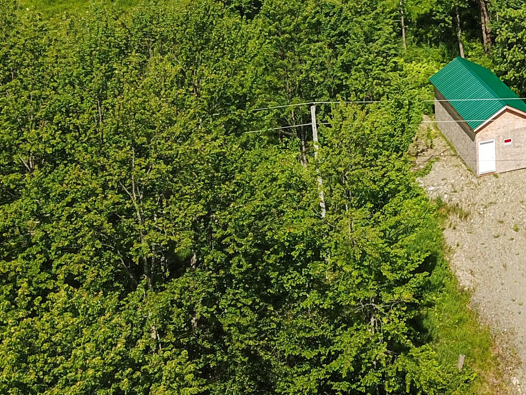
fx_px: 1094
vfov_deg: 19.9
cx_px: 600
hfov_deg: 24.9
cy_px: 19
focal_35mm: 72
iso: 100
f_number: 2.2
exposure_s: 1/1600
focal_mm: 4.73
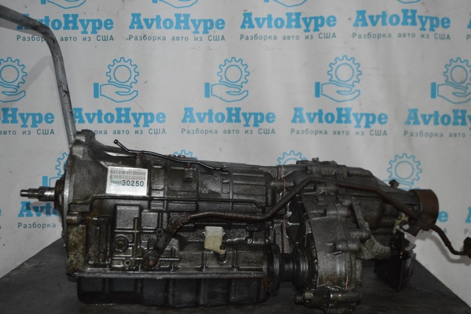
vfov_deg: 33.0
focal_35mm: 40
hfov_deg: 48.0
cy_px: 157
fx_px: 529
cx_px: 236
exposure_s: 1/60
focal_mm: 27
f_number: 4
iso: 3200
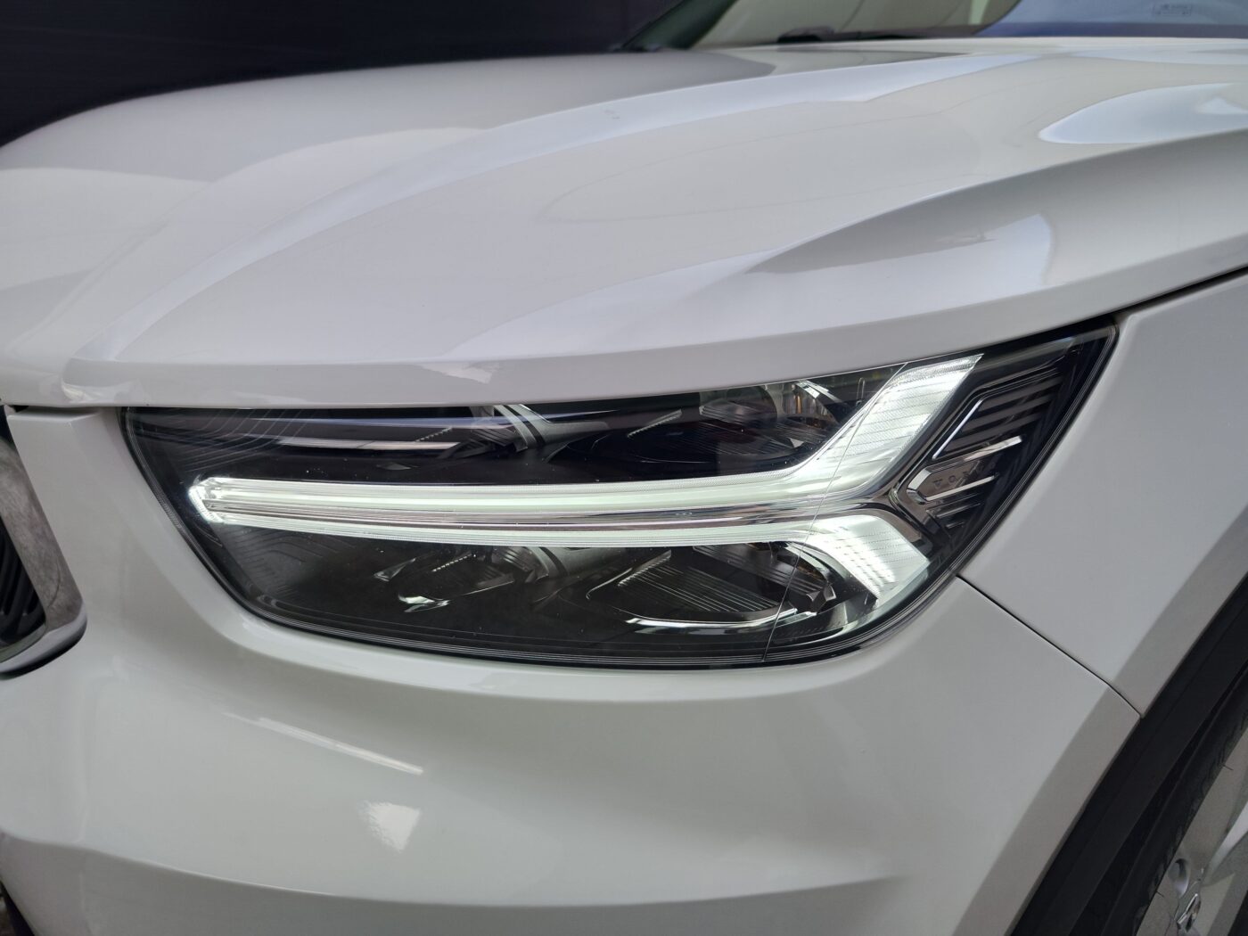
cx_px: 624
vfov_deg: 58.9
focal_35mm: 23
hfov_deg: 73.9
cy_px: 468
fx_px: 829
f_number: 1.69
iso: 50
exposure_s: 1/505
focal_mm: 7.01
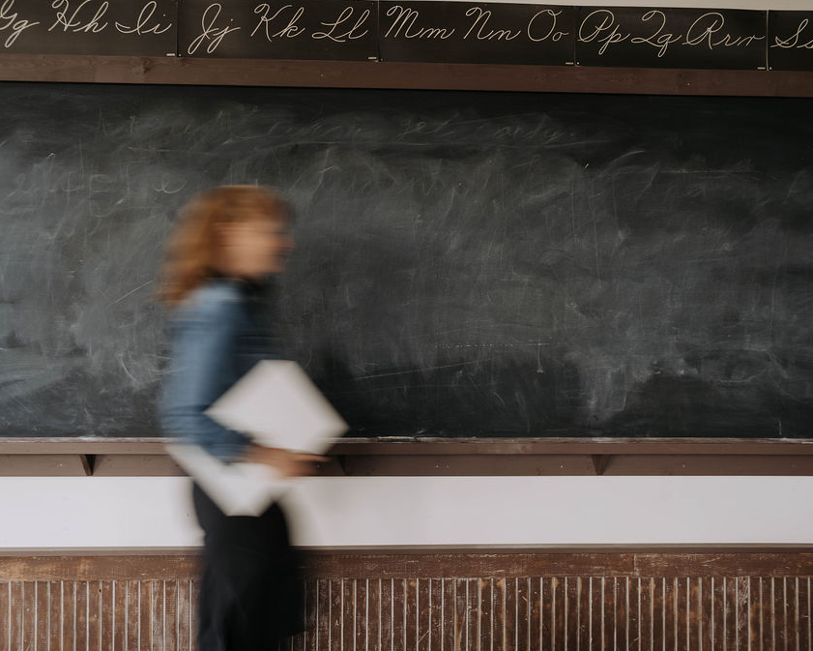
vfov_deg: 37.3
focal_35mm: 40
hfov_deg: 45.8
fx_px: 963
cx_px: 388
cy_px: 326
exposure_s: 1/10
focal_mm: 35
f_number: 2.8
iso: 50
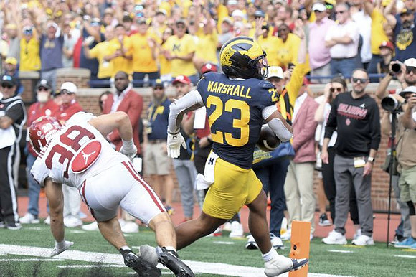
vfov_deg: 9.0
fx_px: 1767
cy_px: 138
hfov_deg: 13.4
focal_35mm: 153
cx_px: 208
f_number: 2.8
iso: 250
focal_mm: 102
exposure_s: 1/1250
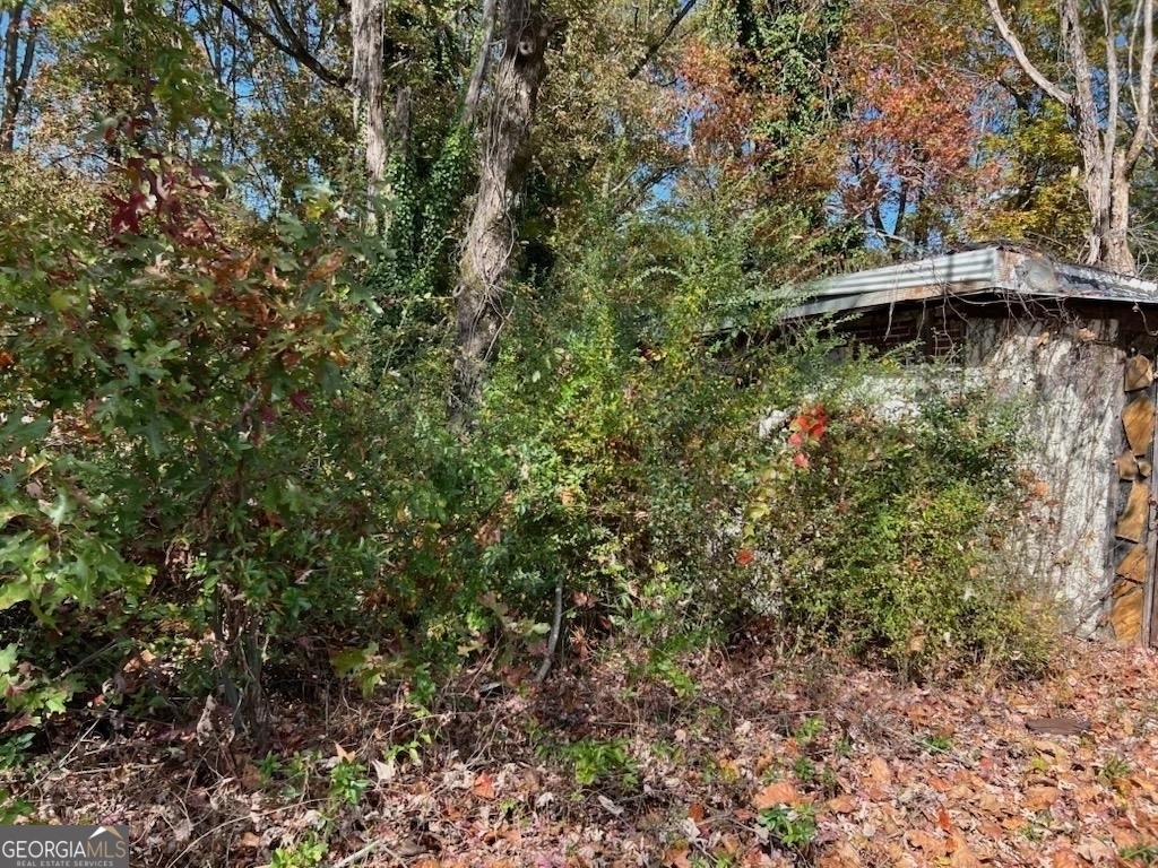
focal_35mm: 26
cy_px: 434
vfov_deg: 53.1
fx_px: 870
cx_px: 579
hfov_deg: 67.3
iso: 50
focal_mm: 5.7
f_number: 1.5
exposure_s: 1/1266
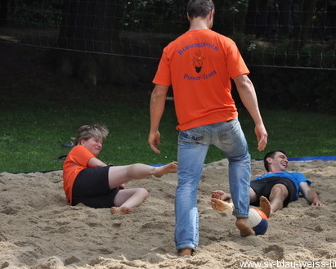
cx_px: 183
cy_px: 135
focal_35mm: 180
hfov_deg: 10.7
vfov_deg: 8.6
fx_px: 1786
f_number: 6.3
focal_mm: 105
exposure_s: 1/1600
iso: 400
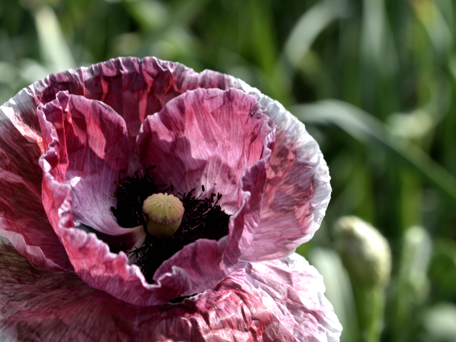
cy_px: 211
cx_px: 157
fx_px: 1502
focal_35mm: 114
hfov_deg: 17.2
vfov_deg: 13.0
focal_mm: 50
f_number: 8
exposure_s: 1/80
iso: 100
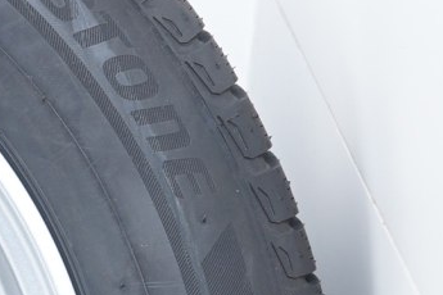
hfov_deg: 8.2
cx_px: -403
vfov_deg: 5.7
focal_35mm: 239
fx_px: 2941
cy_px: 443
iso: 250
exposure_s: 1/125
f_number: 5.6
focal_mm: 43
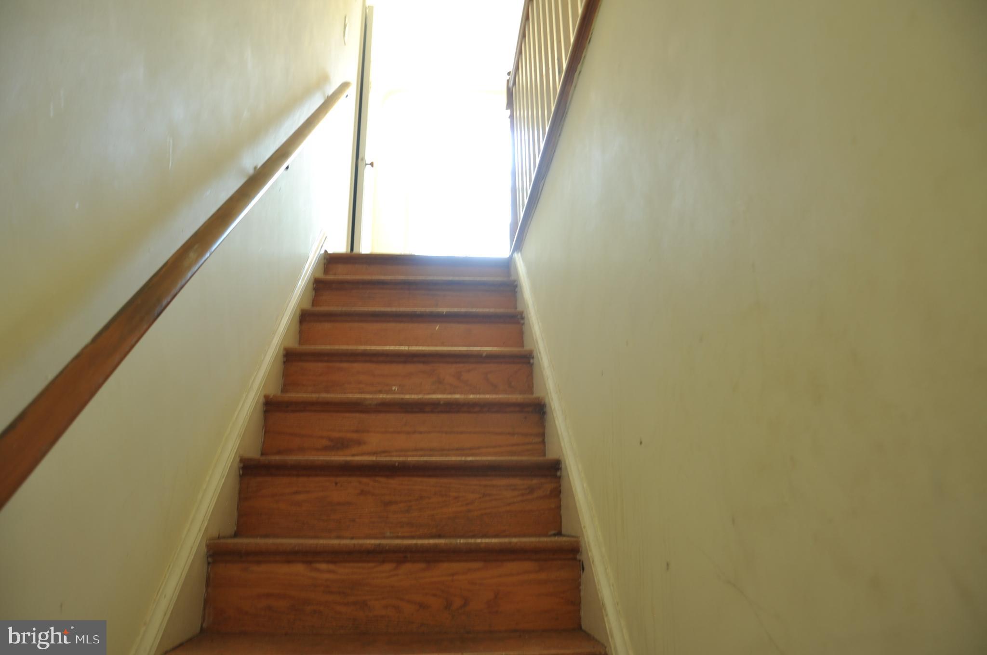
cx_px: 494
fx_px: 739
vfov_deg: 47.8
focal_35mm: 27
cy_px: 328
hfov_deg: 67.4
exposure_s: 1/6
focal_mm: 18
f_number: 3.5
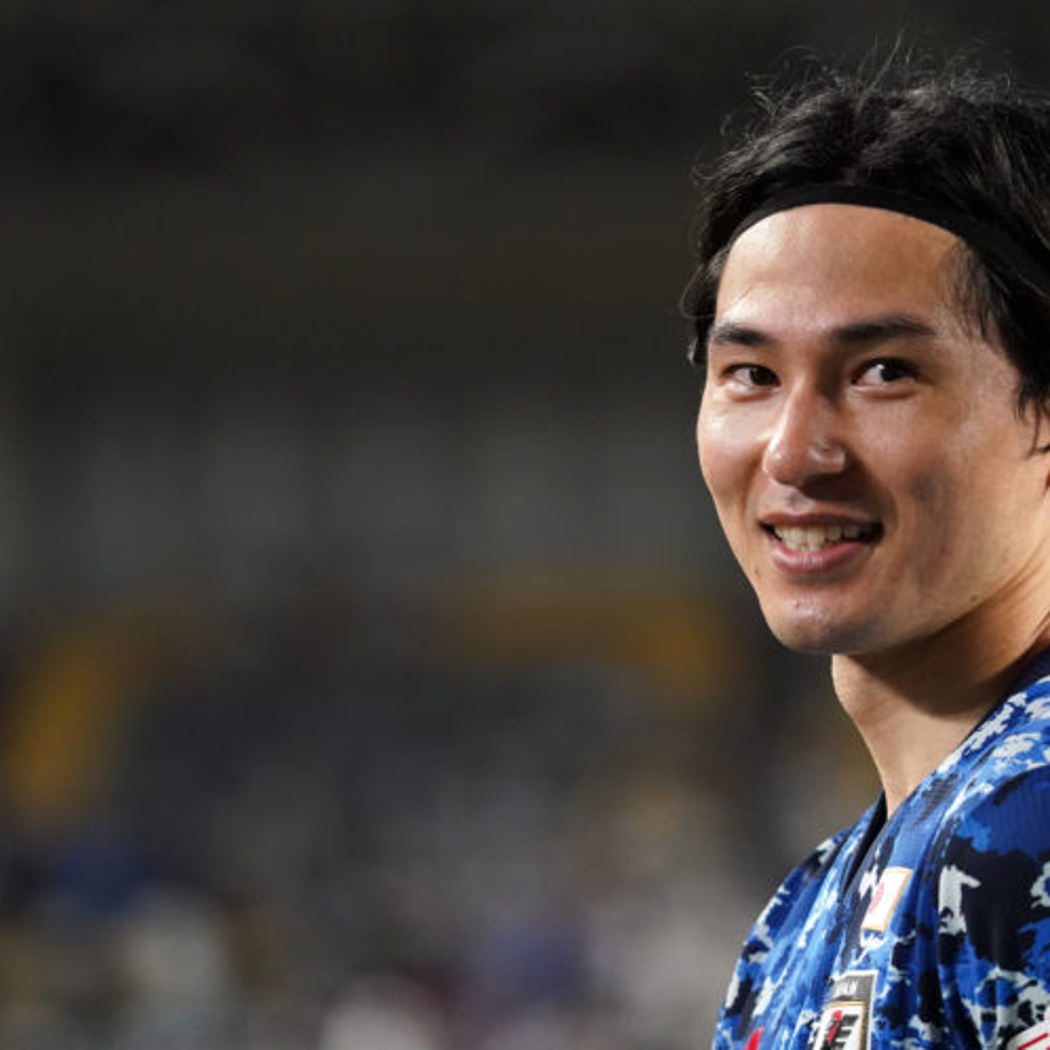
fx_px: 14722
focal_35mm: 429
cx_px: 746
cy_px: 525
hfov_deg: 4.1
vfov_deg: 4.1
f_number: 6.3
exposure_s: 1/1000
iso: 8000
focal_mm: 335
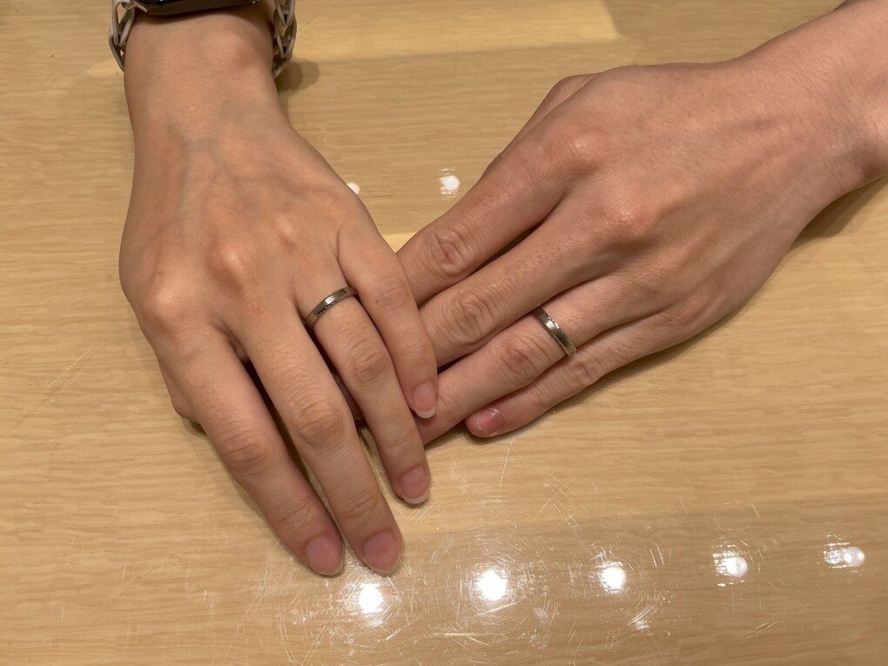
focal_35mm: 29
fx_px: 744
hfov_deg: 61.7
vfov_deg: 48.2
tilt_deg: -66.1
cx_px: 444
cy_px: 333
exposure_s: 1/163
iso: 25
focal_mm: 3
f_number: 1.8
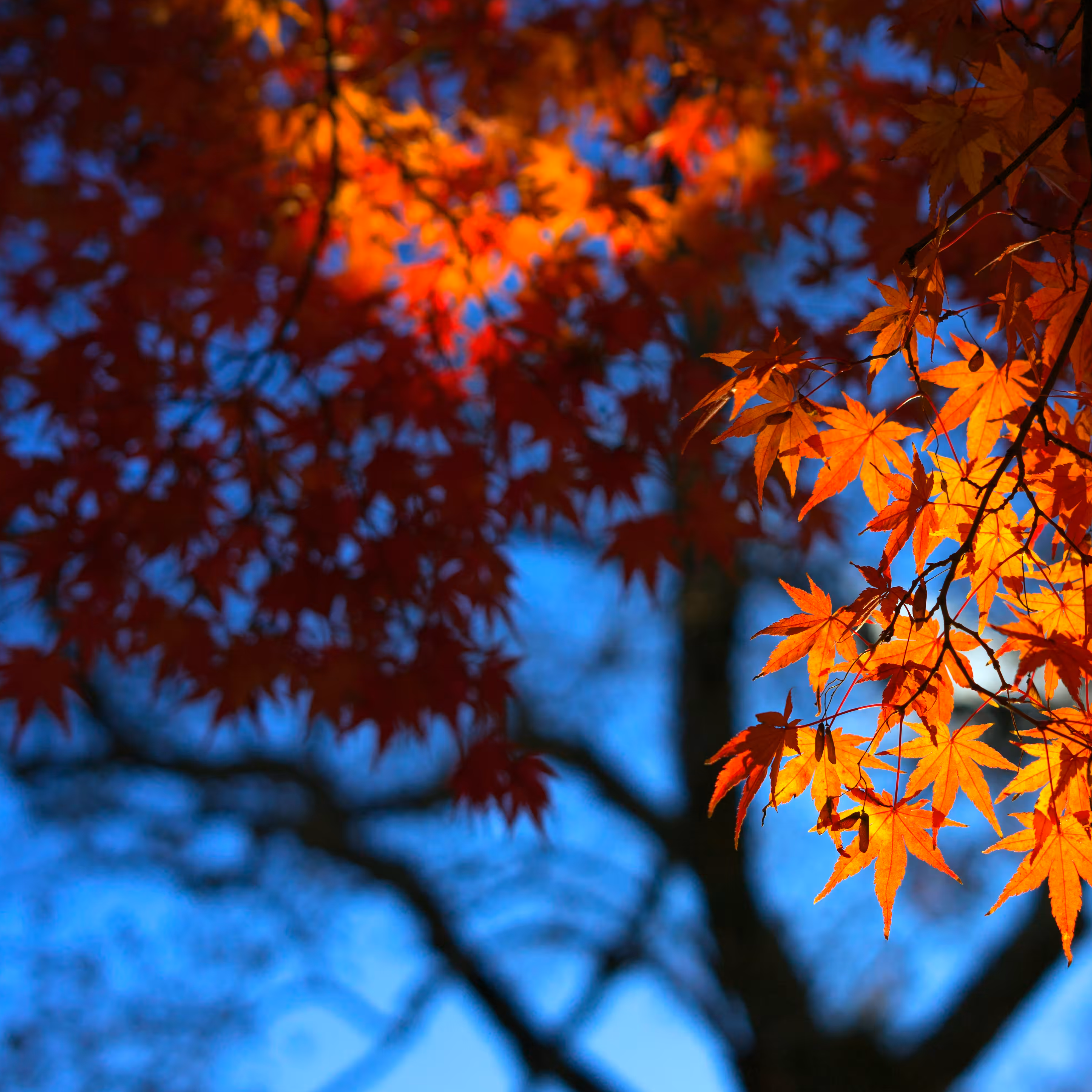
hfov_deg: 26.7
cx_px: 740
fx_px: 2284
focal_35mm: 64
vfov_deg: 26.9
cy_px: 545
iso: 125
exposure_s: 1/2500
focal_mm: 50
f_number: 4
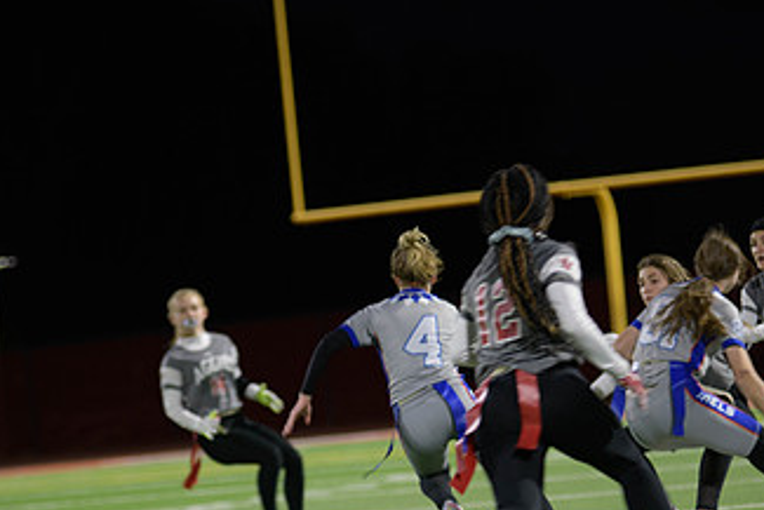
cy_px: 429
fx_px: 5308
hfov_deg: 8.2
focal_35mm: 250
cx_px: 390
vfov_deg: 5.5
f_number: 2.8
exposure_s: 1/200
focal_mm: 140
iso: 1000
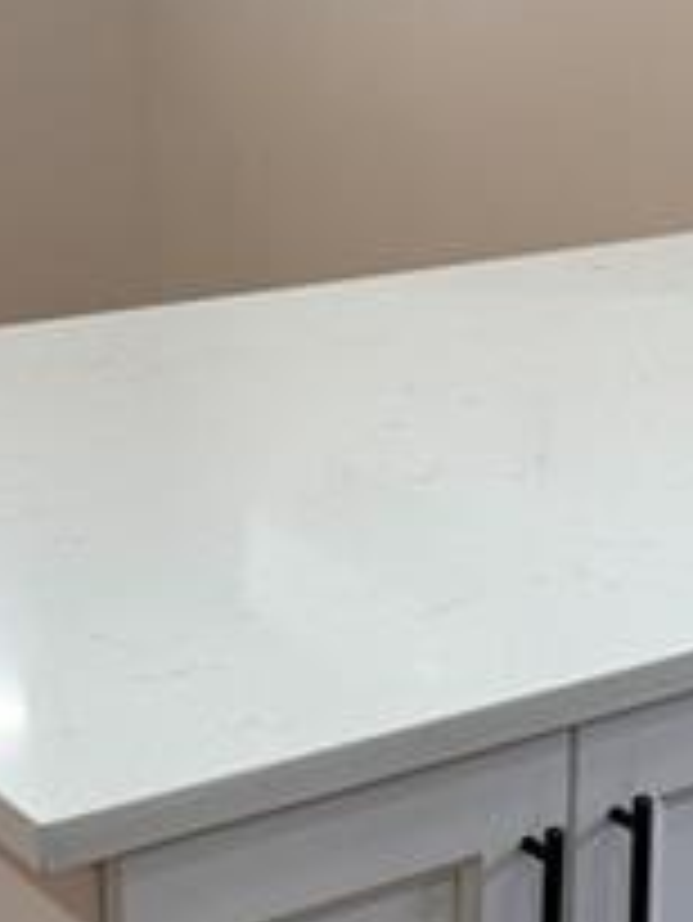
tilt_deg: -17.8
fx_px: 2400
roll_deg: -0.7
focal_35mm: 90
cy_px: 526
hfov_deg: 16.3
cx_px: 522
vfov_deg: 21.7
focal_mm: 6.76
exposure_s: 1/168
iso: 160
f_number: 1.78
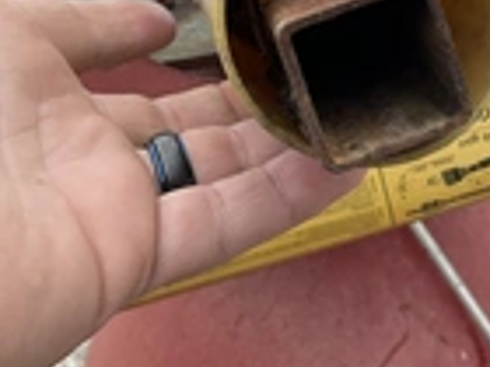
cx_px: 444
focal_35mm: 83
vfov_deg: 17.4
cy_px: 3
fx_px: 1175
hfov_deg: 22.9
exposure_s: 1/239
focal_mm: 3
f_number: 1.8
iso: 20
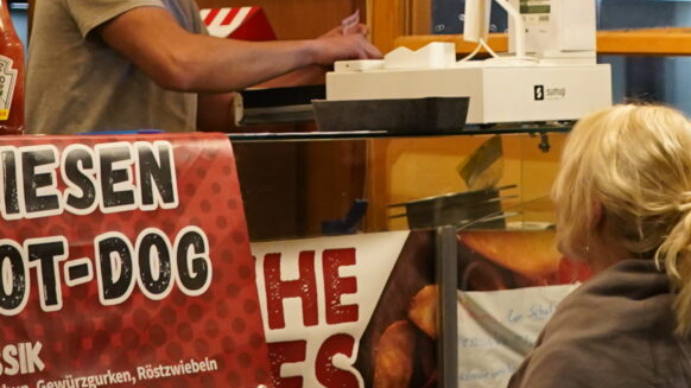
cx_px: 551
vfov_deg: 9.2
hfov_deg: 16.5
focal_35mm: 129
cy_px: -119
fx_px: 2363
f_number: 3.5
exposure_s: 1/160
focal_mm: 28
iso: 2000
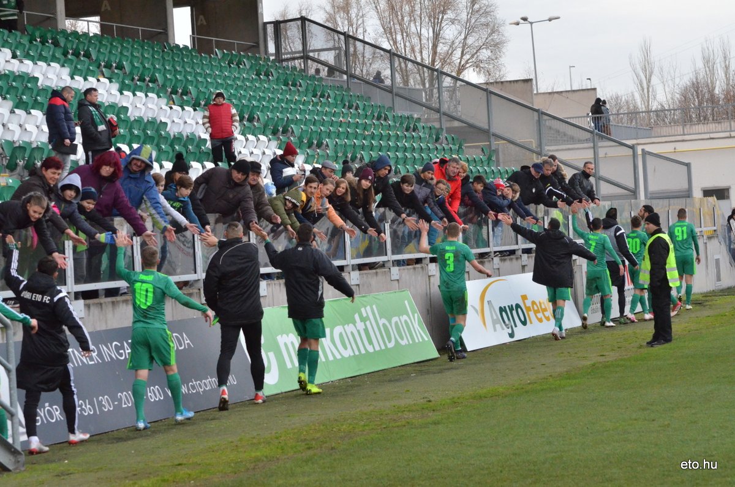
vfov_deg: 13.0
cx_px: 368
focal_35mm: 105
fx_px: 2139
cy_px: 244
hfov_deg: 19.5
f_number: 8
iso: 3200
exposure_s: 1/1000
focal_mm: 70
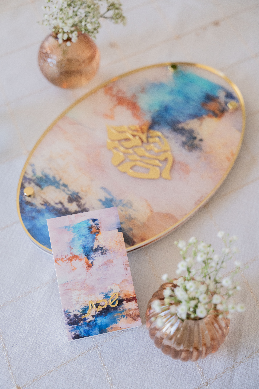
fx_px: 518
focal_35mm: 48
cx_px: 130
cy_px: 194
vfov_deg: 41.1
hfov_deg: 28.1
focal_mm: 48
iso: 1600
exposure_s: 1/640
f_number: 2.8
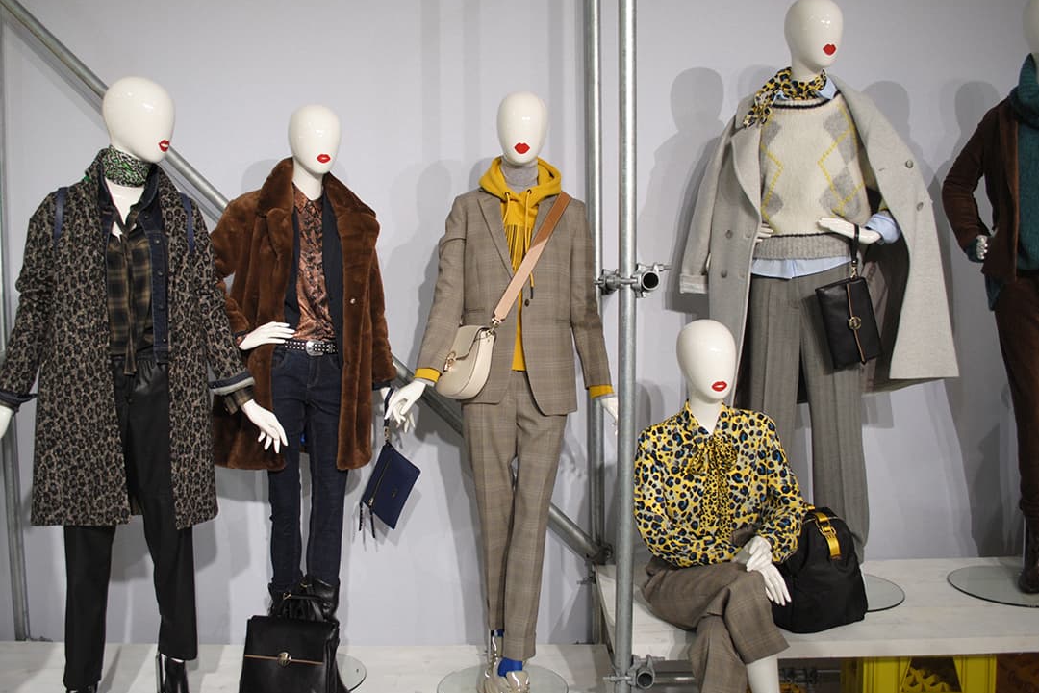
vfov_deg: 43.6
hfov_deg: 61.9
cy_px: 330
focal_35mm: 30
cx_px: 499
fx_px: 866
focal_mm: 18
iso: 400
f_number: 3.5
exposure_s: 1/100
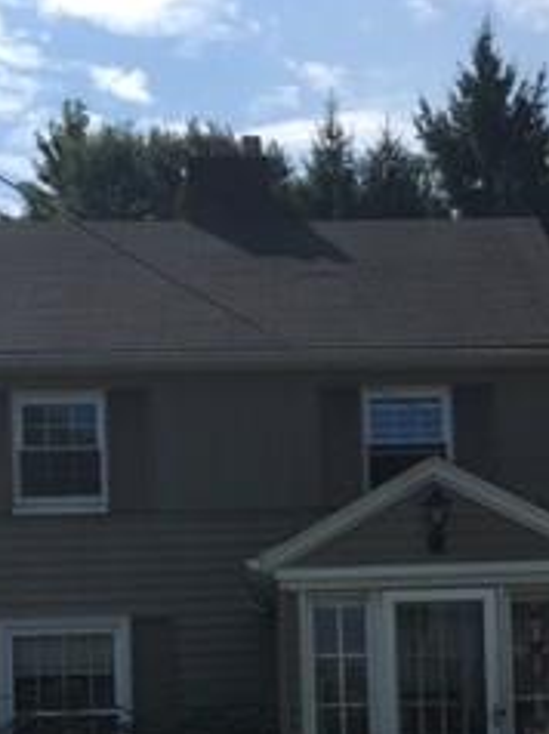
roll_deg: +2.0
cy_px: 678
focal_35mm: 78
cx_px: 407
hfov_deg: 18.7
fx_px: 1652
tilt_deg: +1.5
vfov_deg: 24.2
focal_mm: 4.15
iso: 25
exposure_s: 1/2262
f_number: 2.2
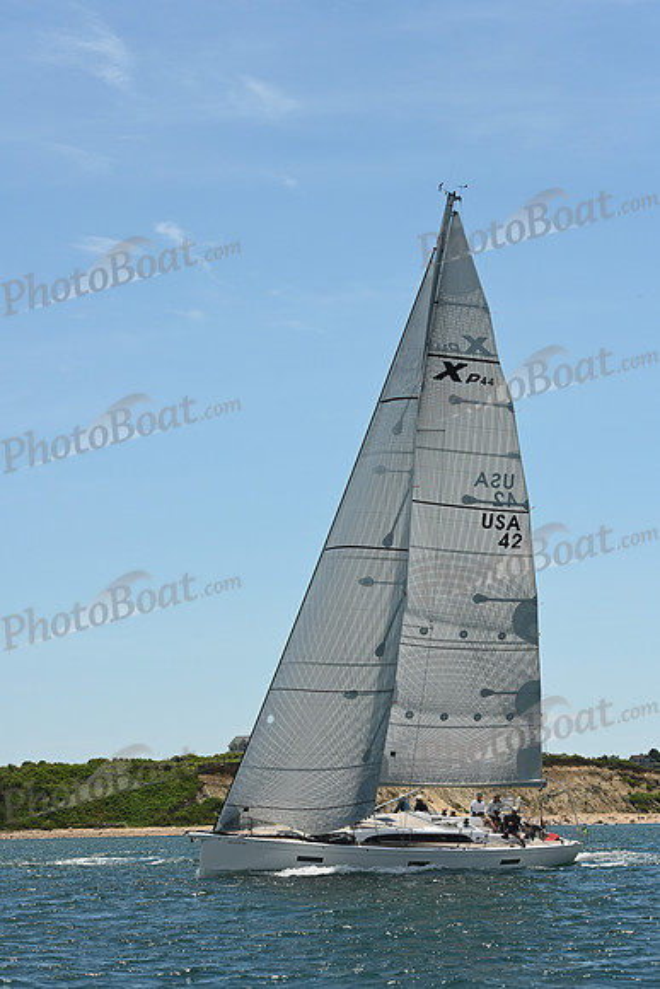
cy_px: 494
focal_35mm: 98
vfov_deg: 20.8
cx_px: 330
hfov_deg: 14.0
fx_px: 2693
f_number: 8
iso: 320
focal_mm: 98
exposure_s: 1/1000
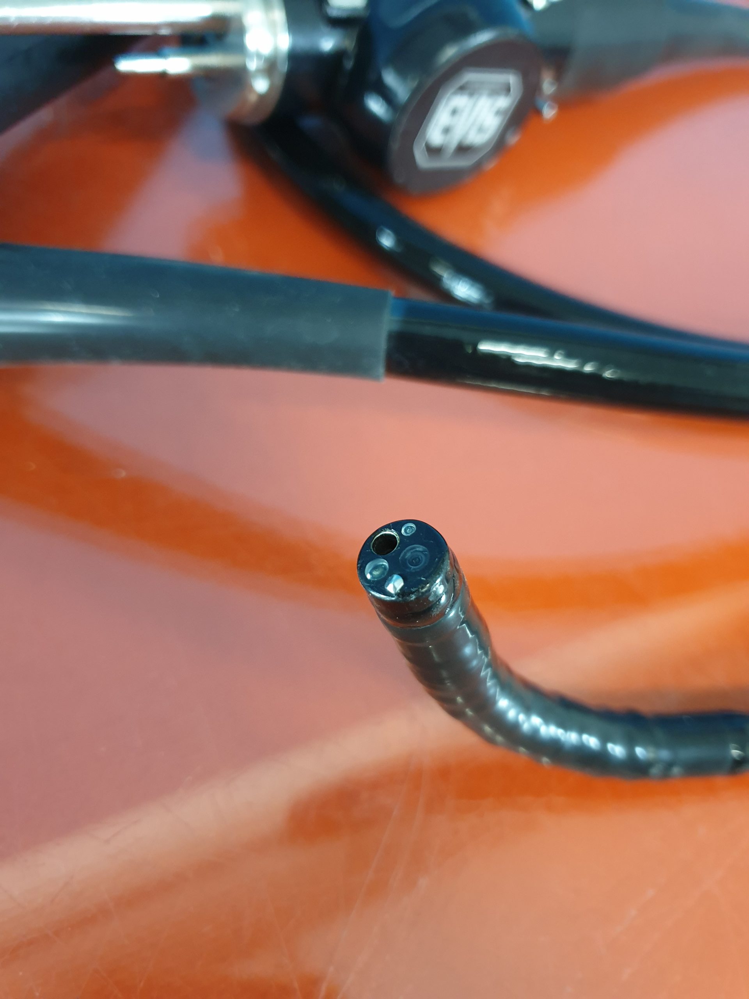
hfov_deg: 53.1
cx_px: 374
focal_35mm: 26
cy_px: 500
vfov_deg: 67.3
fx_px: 750
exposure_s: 1/20
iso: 320
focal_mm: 4.3
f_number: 1.5
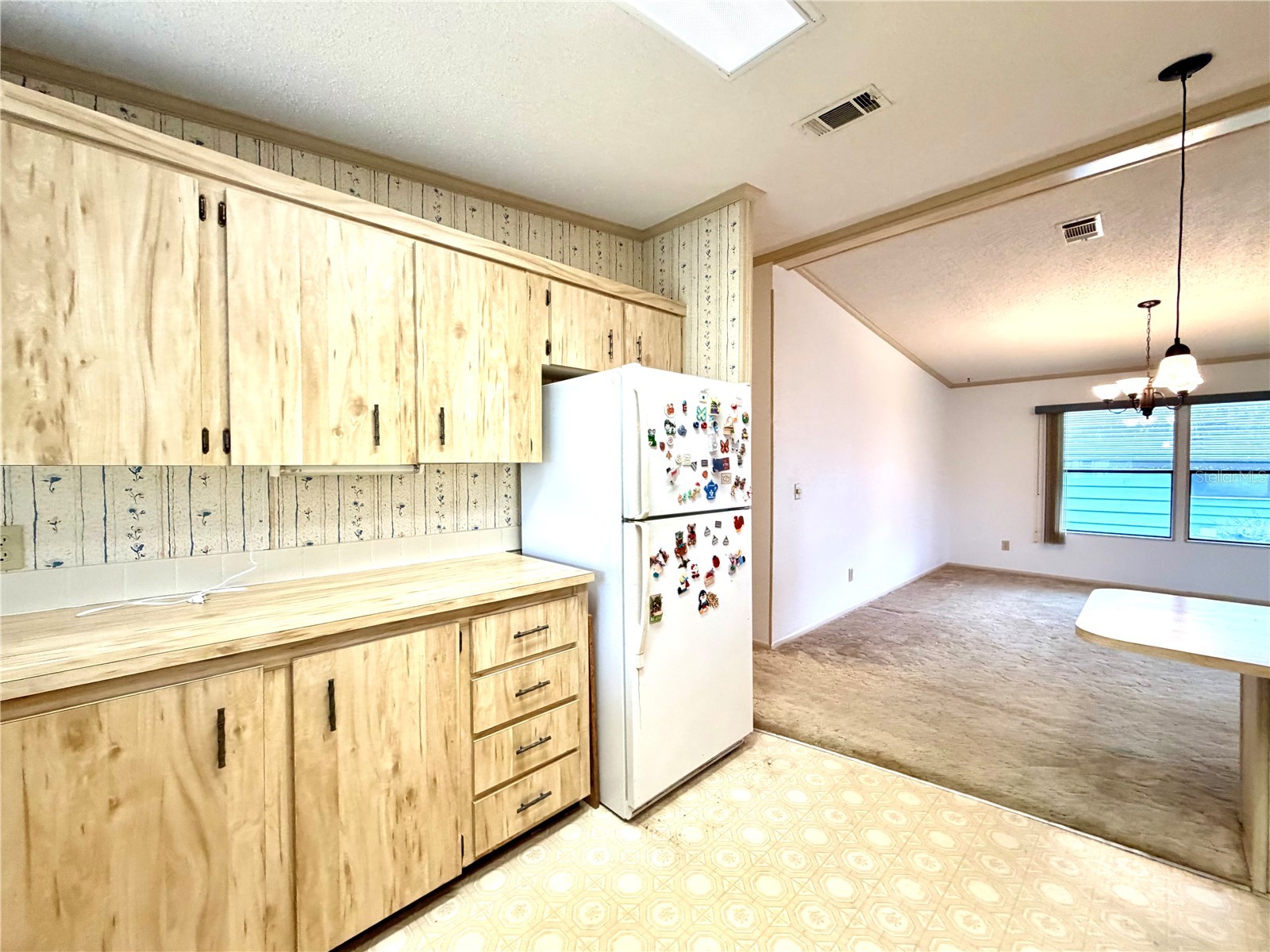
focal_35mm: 14
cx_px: 635
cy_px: 476
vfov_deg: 85.7
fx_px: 514
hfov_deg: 102.1
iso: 250
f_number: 2.2
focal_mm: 2.22
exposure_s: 1/120
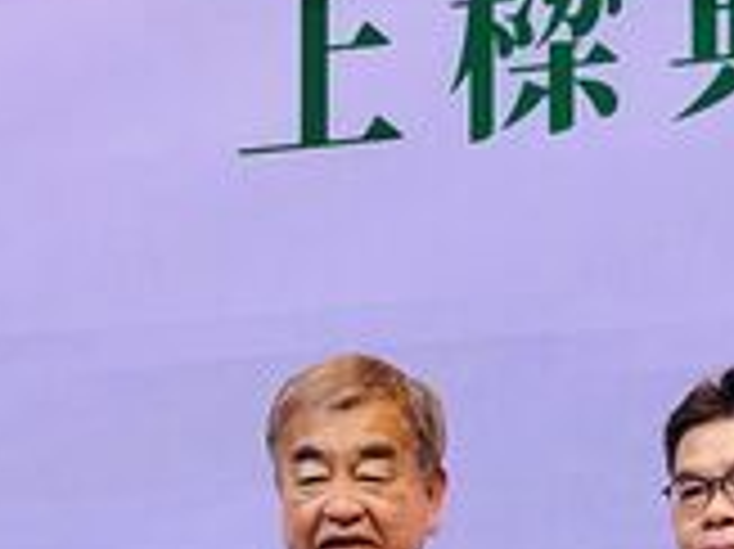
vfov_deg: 8.2
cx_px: 450
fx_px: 3750
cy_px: 801
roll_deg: -0.4
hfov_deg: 11.2
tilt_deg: +6.3
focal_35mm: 177
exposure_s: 1/120
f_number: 1.78
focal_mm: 6.76
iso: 64
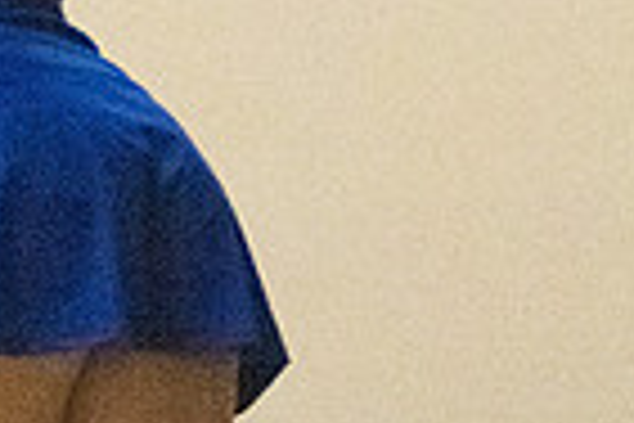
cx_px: 1147
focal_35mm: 646
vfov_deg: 2.1
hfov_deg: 3.2
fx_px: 11376
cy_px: 392
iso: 10000
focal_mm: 105
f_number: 4.5
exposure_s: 1/1250
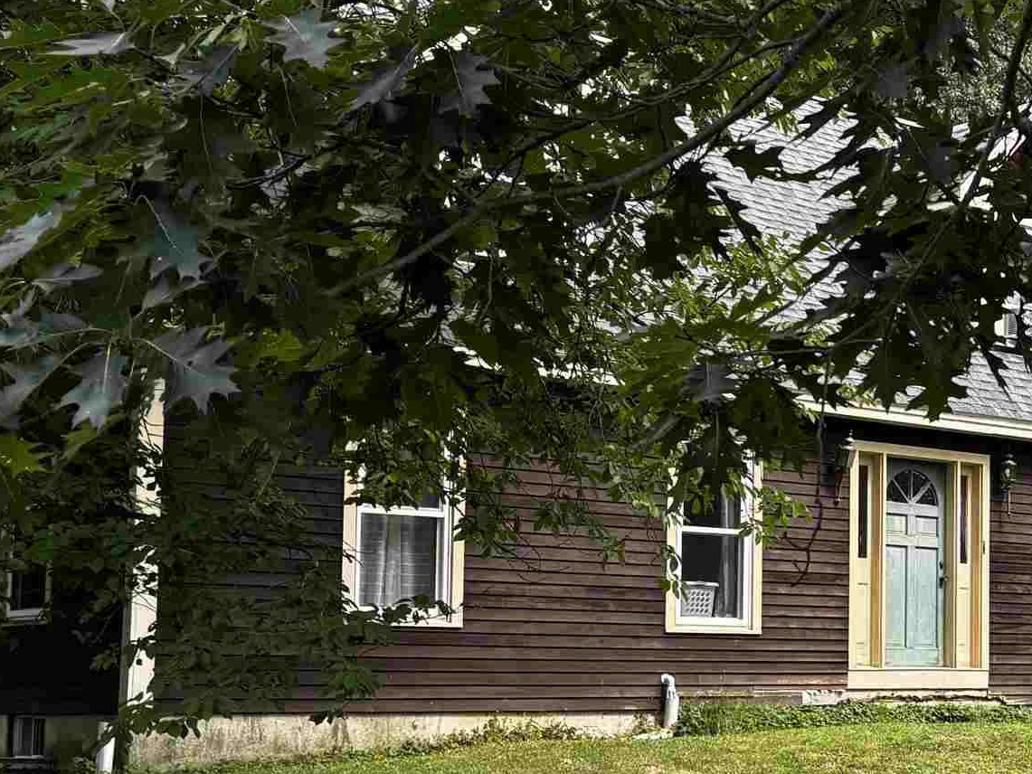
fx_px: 2087
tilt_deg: +4.9
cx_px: 1139
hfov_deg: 25.7
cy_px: 502
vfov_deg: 21.0
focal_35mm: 70
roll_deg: +0.4
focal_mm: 5.96
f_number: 1.6
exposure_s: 1/303
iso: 50
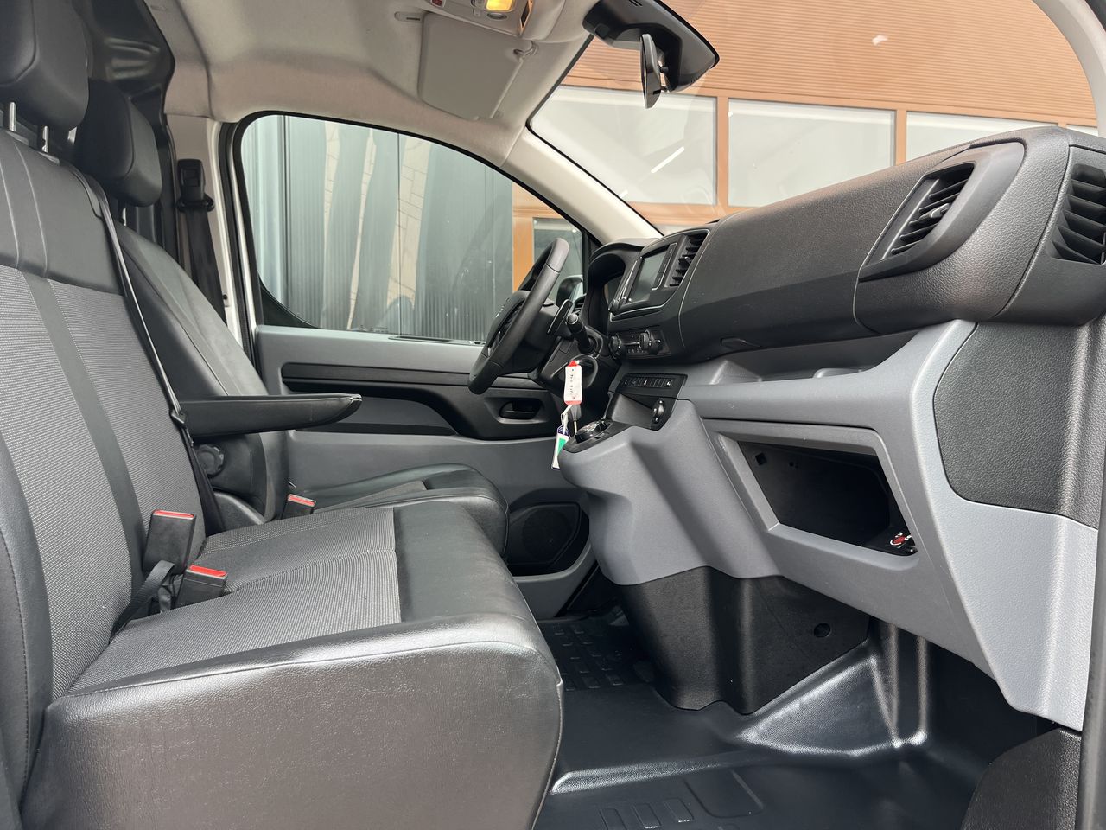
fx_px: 831
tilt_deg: -1.9
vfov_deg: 53.1
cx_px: 553
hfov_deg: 67.3
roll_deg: +0.2
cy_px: 415
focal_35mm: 26
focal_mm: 5.1
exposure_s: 1/122
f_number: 1.6
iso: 64
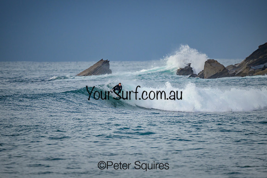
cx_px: 134
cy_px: 89
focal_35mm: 800
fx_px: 5934
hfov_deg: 2.6
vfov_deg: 1.7
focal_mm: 800
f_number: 6.3
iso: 720
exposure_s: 1/2000
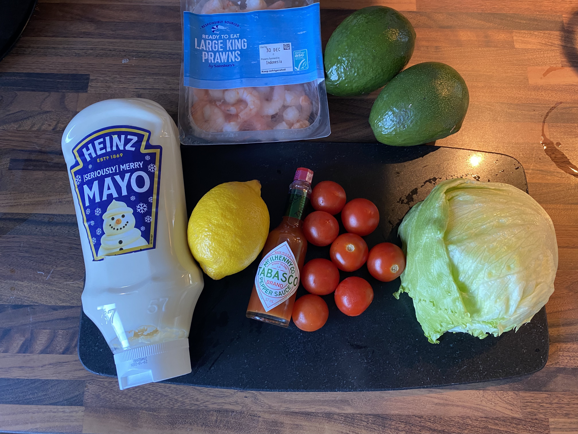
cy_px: 217
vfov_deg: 53.1
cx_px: 289
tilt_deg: -76.1
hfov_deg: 67.3
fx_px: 434
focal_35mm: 26
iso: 250
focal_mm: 4.25
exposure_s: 1/50
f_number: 1.8
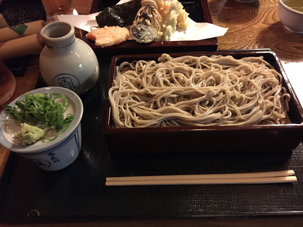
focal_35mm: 29
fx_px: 254
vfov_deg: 48.2
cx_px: 152
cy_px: 114
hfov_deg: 61.7
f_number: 2.2
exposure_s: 1/15
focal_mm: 4.15
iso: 800
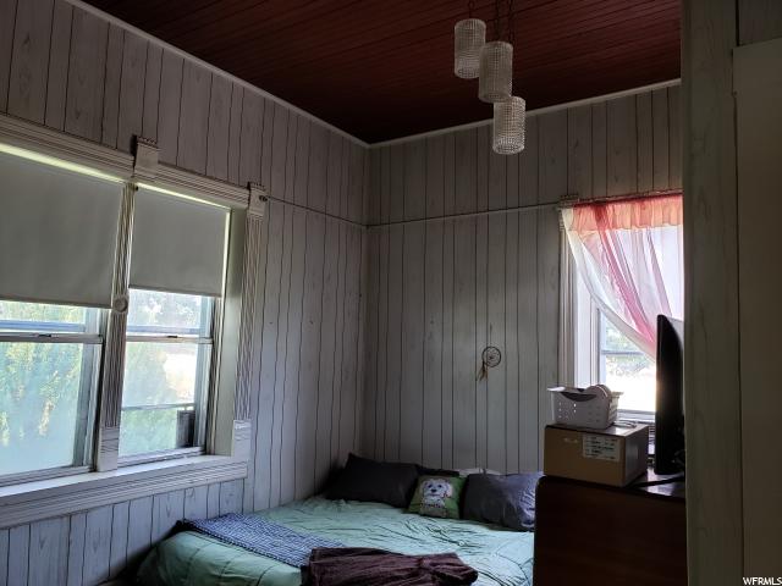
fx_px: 587
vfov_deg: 53.1
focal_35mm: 26
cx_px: 391
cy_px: 293
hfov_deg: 67.3
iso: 100
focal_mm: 4.3
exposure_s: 1/35
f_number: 2.4
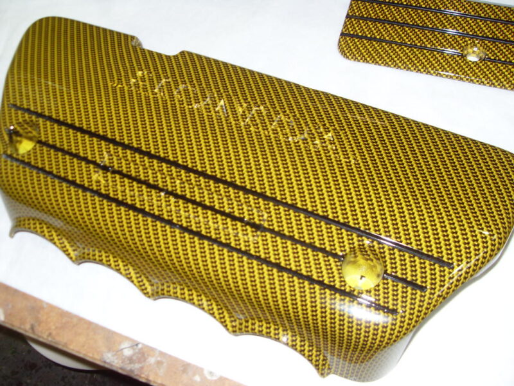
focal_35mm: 35
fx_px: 520
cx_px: 257
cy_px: 193
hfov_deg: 52.6
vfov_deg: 40.7
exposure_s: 1/45
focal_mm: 6.3
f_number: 2.8
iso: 100
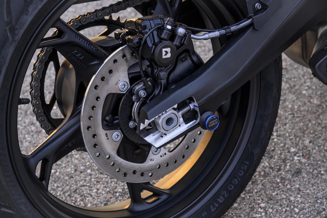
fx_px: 754
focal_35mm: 83
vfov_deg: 16.5
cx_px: 164
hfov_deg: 24.5
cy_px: 109
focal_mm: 83
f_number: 8
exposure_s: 1/25
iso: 500
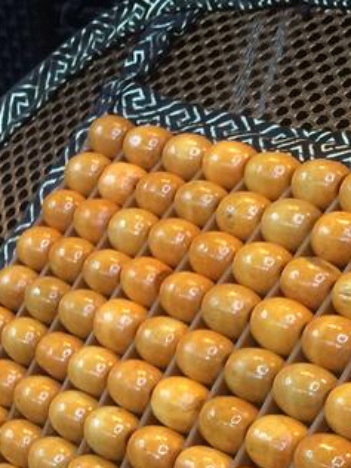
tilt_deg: -45.5
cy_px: 545
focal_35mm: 94
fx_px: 1271
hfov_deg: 15.6
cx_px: 277
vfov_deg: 19.7
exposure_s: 1/33
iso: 160
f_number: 2.2
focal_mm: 4.15
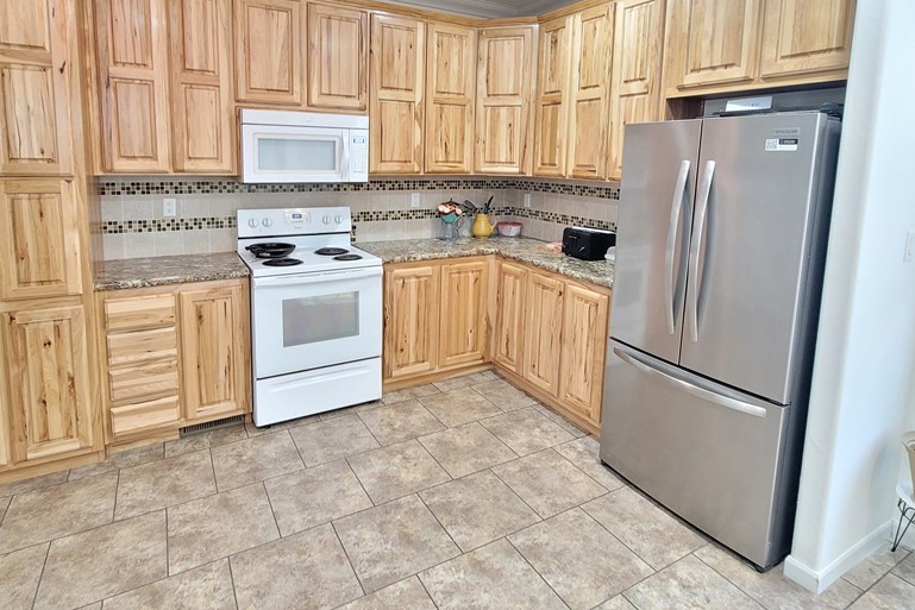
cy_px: 219
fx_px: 458
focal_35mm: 18
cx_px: 430
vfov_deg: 66.1
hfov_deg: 89.9
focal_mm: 2.2
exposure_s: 1/40
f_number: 2.2
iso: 400
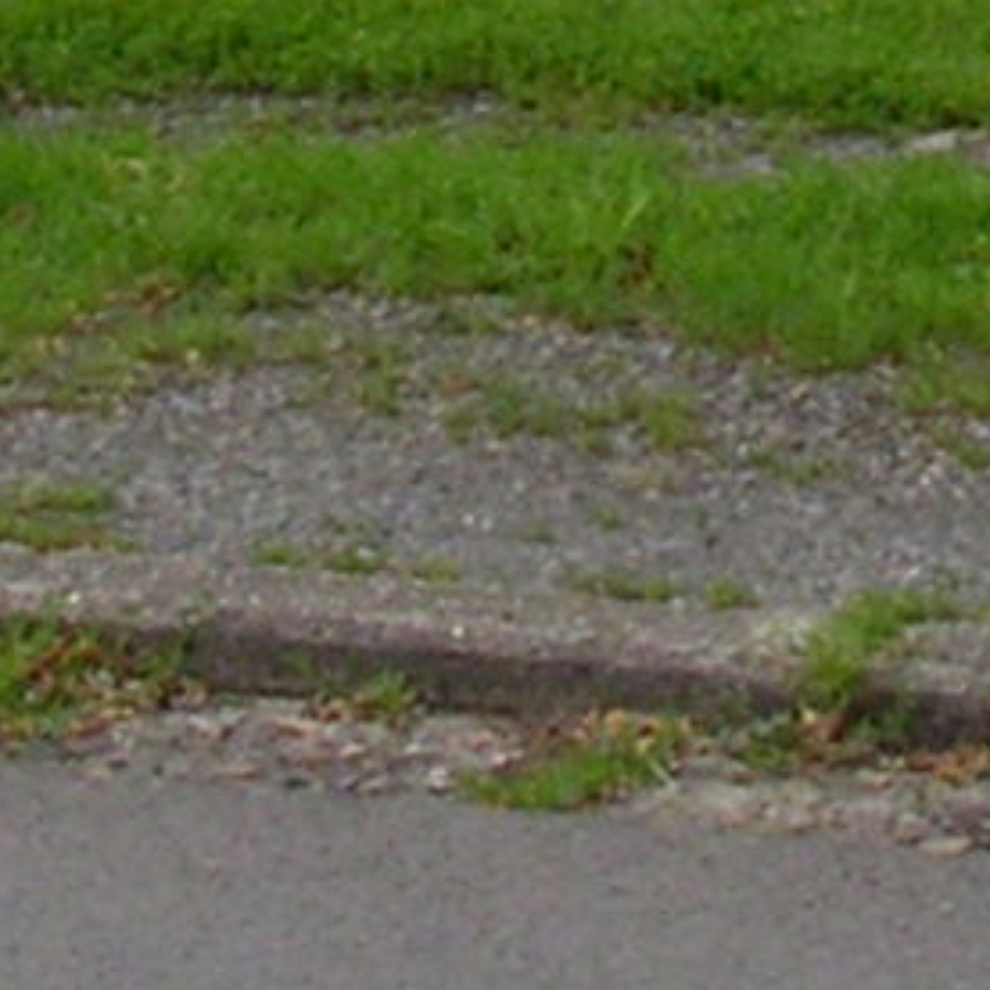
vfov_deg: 6.7
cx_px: 703
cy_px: -1352
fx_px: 8057
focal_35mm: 249
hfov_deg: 7.0
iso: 141
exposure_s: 1/404
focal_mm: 5.8
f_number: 5.6
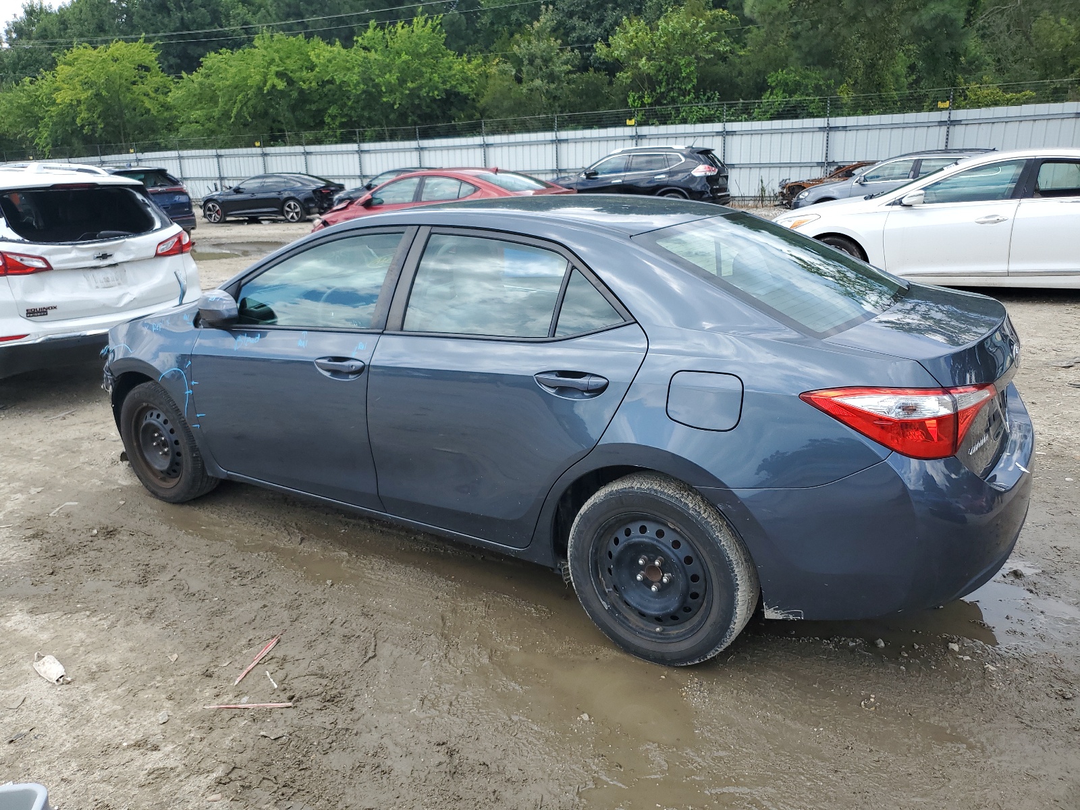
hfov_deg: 67.3
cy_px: 405
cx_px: 540
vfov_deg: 53.1
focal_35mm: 26
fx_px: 811
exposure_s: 1/1429
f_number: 1.5
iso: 50
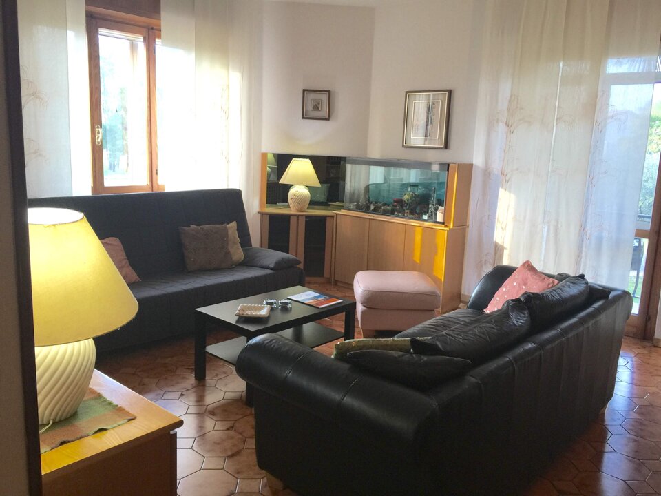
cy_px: 248
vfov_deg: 48.2
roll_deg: -1.0
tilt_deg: -9.9
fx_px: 554
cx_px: 330
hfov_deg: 61.7
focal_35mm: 29
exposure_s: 1/33
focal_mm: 4.15
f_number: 2.2
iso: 32
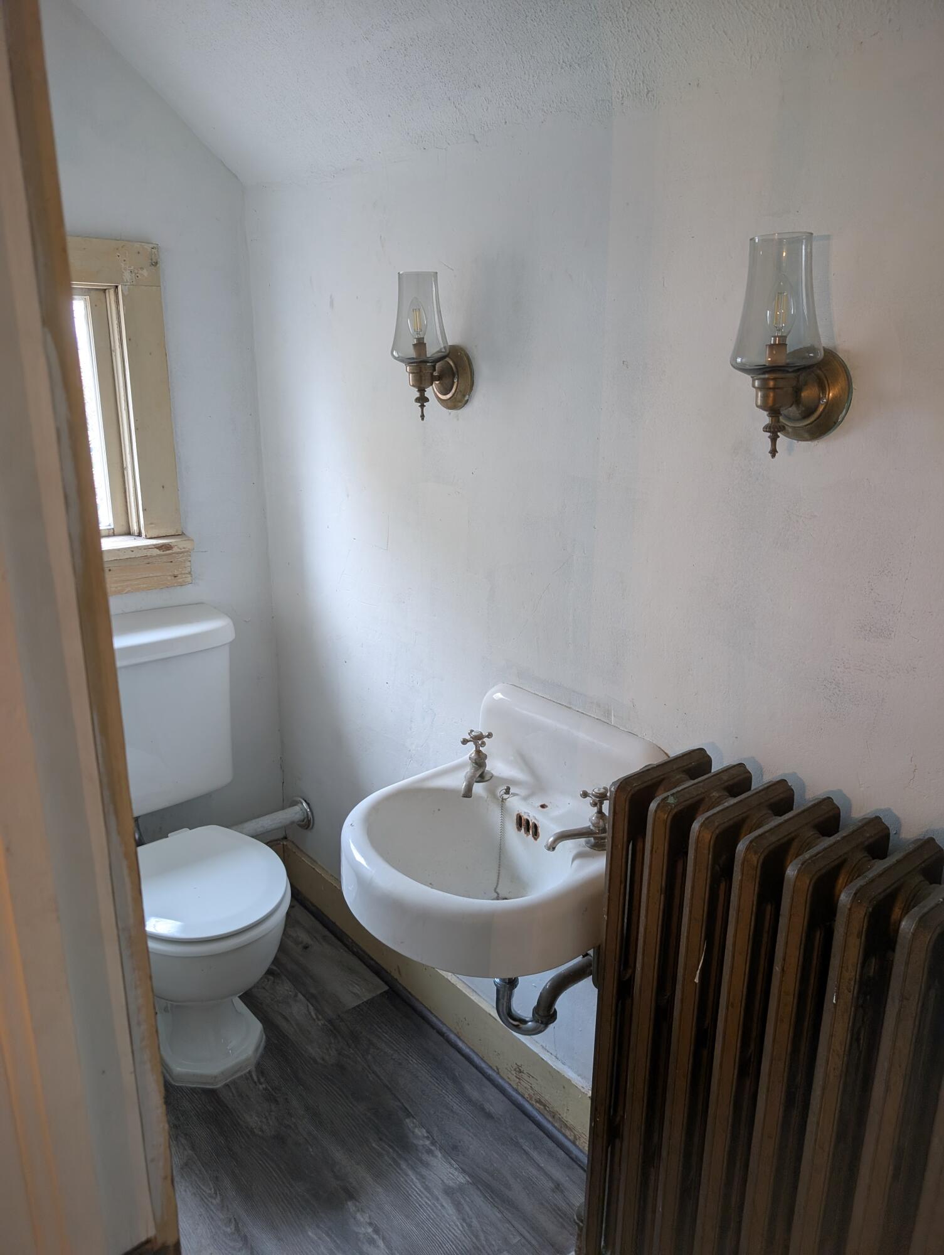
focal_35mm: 24
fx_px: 871
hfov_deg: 56.9
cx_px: 472
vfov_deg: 71.5
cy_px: 628
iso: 146
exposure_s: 1/60
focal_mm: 6.9
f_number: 1.68
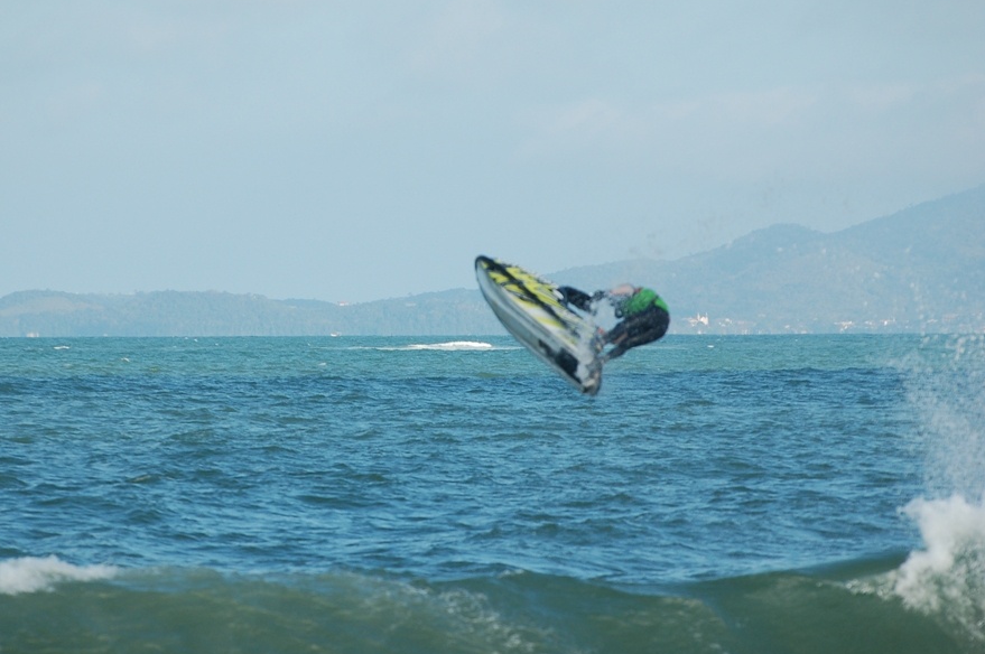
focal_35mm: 288
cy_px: 366
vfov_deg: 4.8
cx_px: 431
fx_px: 7871
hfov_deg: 7.2
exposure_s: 1/1000
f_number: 5
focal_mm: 170
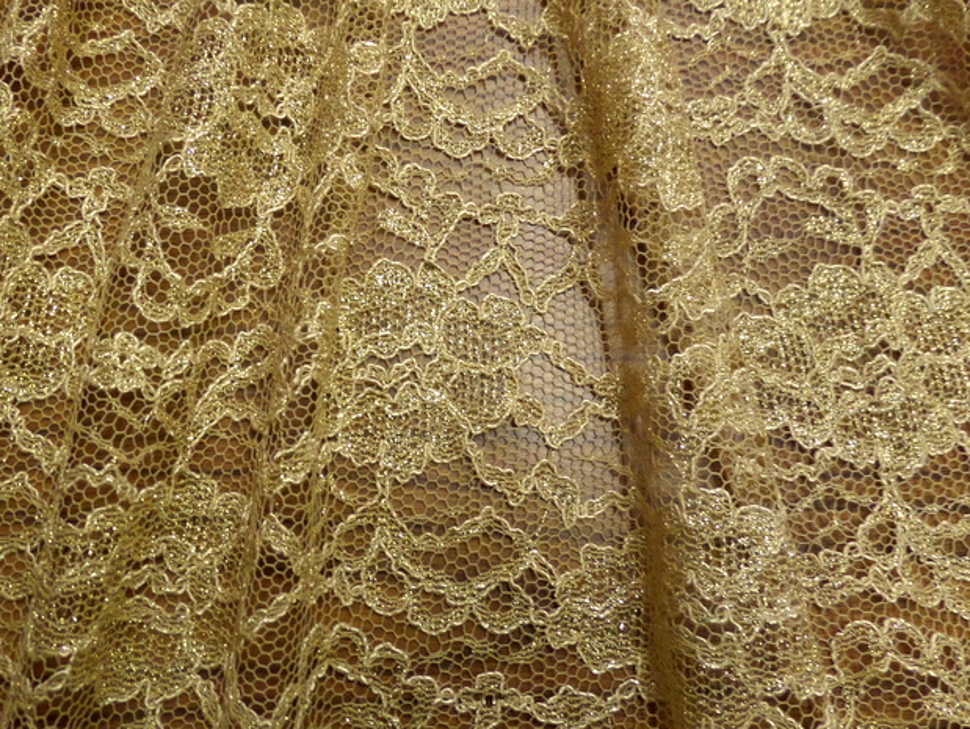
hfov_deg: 57.9
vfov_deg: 45.5
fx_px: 869
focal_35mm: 31
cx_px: 396
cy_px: 343
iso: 400
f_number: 3.2
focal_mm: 4
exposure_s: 1/30
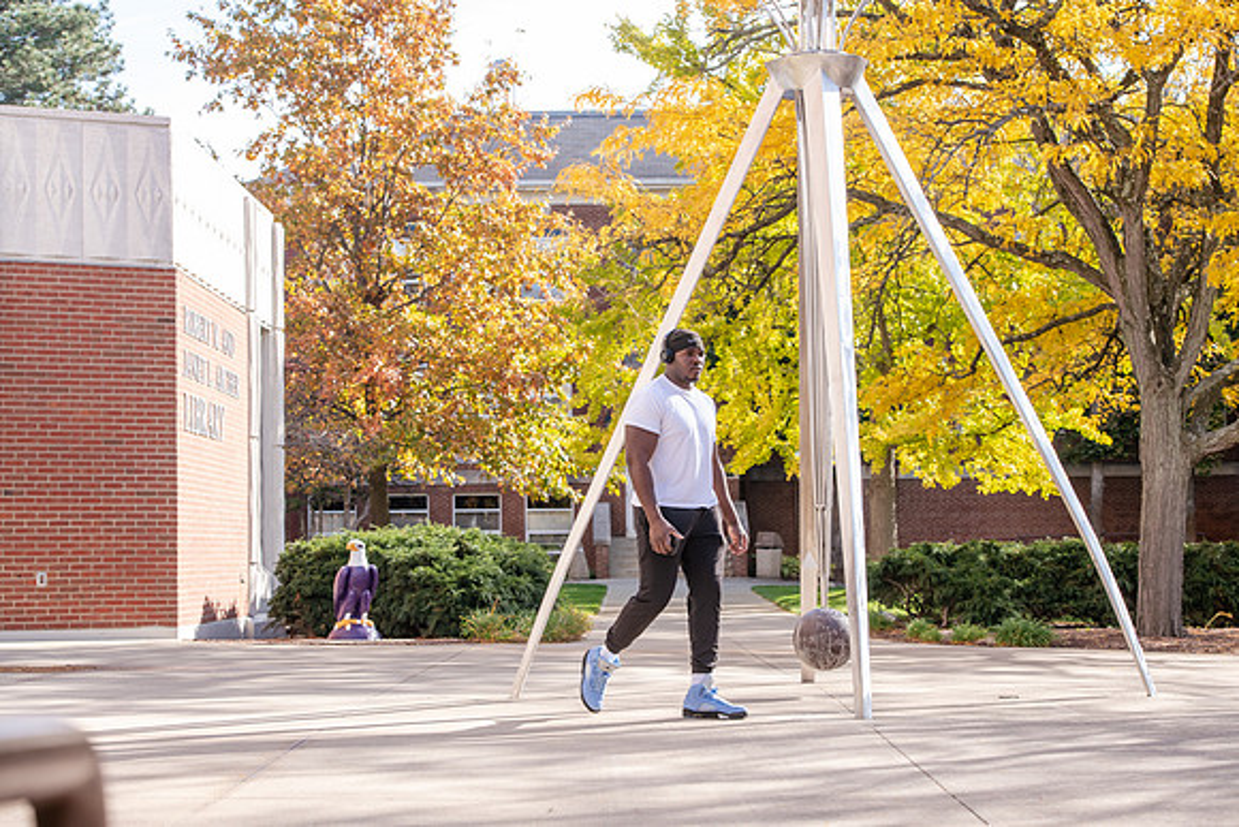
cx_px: 620
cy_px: 414
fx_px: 2410
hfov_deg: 28.8
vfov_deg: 19.5
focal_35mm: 70
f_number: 7.1
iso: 250
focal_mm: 70
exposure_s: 1/200
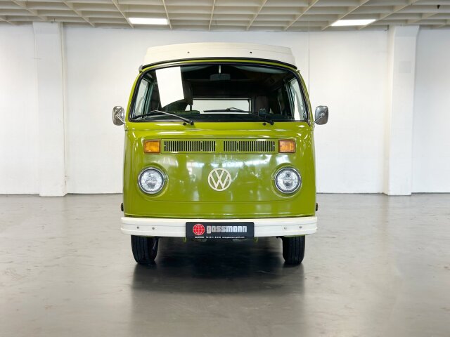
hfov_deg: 39.7
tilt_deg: -4.9
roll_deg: -0.2
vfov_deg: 30.3
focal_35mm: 48
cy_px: 168
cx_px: 225
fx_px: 624
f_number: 1.78
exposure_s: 1/106
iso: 125
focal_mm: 6.86
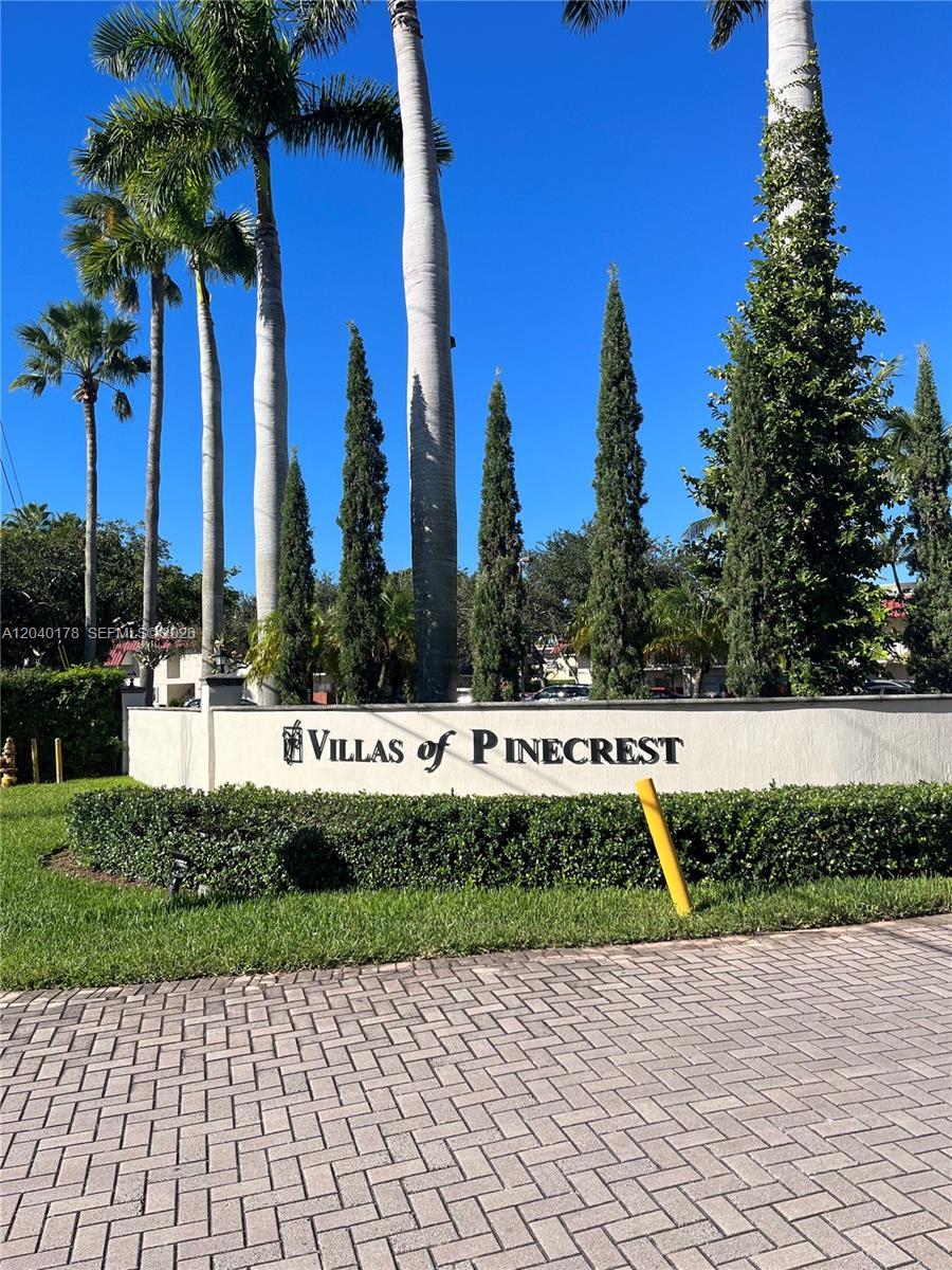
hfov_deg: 53.1
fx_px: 953
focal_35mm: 26
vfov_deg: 67.3
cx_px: 476
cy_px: 635
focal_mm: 5.1
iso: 50
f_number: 1.6
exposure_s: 1/3623
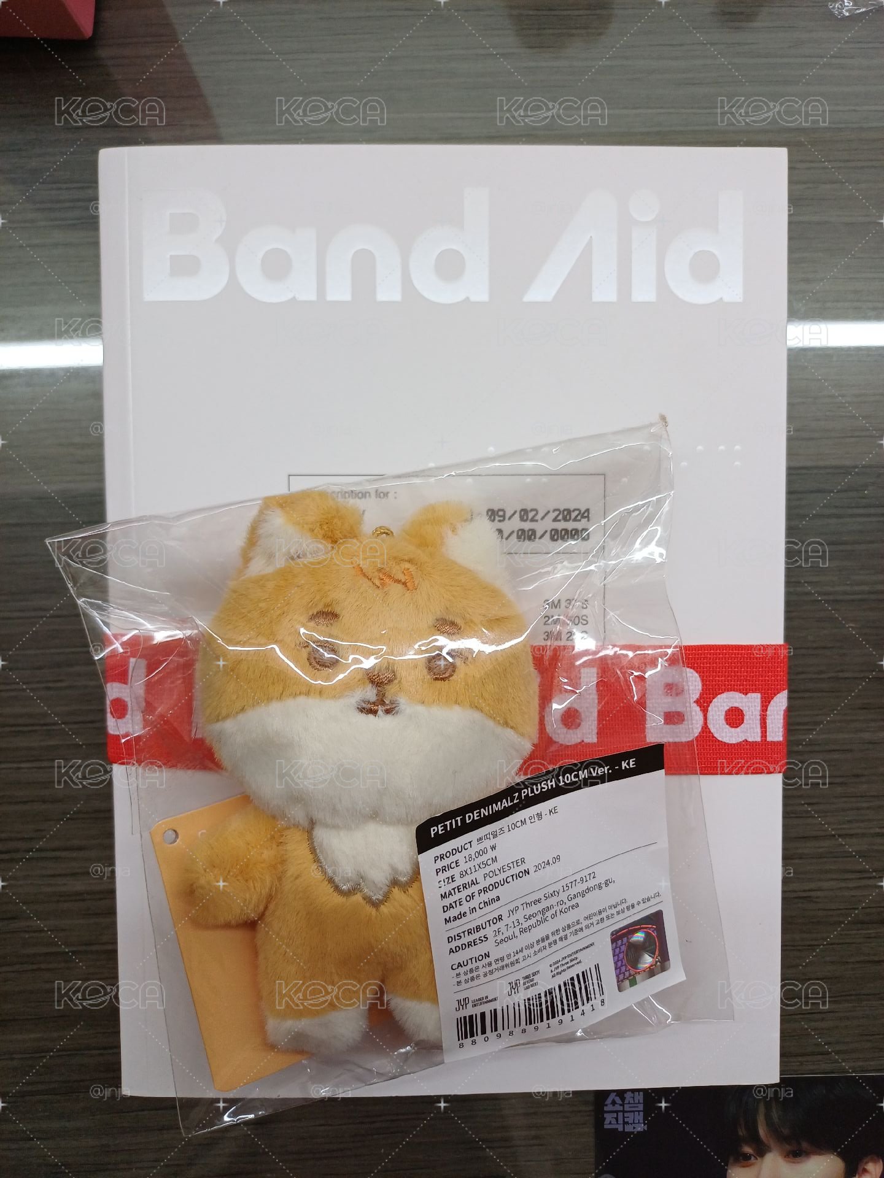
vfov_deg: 69.4
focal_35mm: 25
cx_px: 442
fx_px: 851
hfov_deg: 54.9
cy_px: 589
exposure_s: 1/60
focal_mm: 4.65
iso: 64
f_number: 1.8
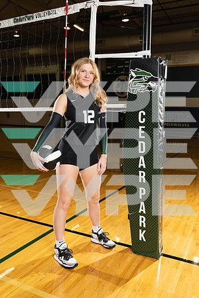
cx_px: 100
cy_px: 149
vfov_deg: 58.7
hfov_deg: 41.1
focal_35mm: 32
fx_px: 265
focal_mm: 32
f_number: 5.6
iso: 800
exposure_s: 1/250
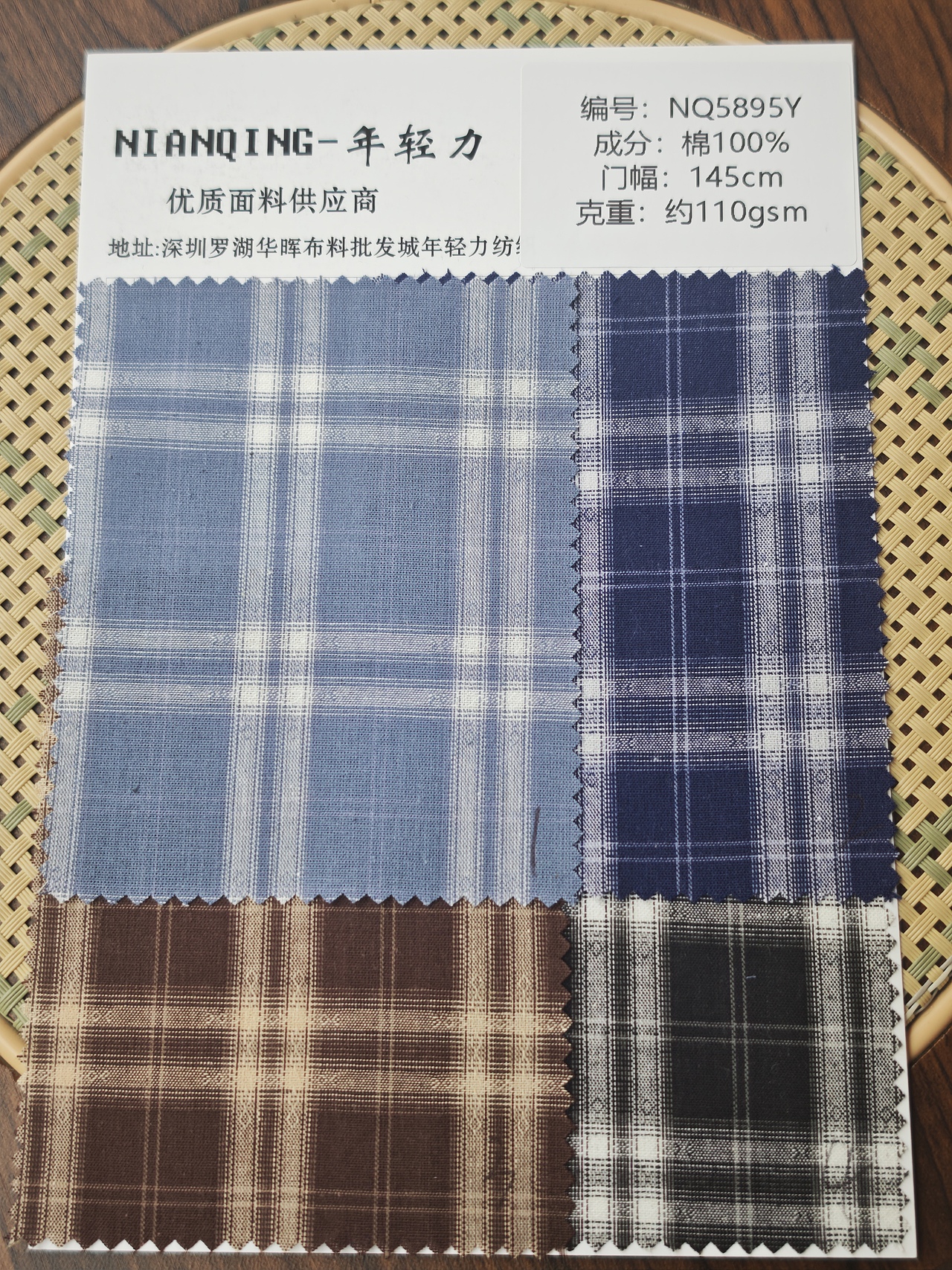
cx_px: 476
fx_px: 1724
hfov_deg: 30.9
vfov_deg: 40.4
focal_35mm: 47
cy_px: 635
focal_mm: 6.68
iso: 50
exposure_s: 1/132
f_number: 1.44
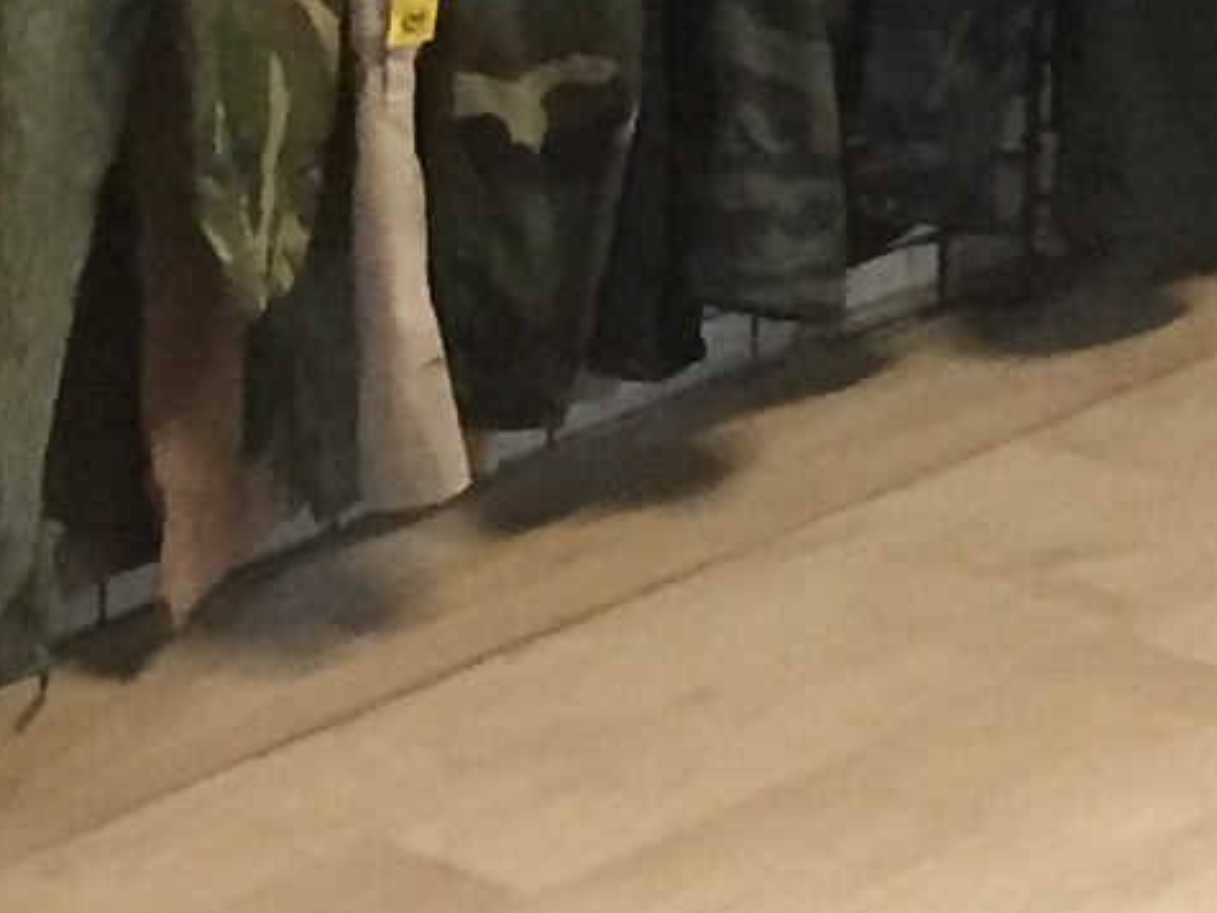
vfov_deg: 7.0
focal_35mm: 199
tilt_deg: -7.1
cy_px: -1320
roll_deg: -1.0
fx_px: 6996
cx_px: 519
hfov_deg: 9.9
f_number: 2.2
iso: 250
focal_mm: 4.15
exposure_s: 1/25
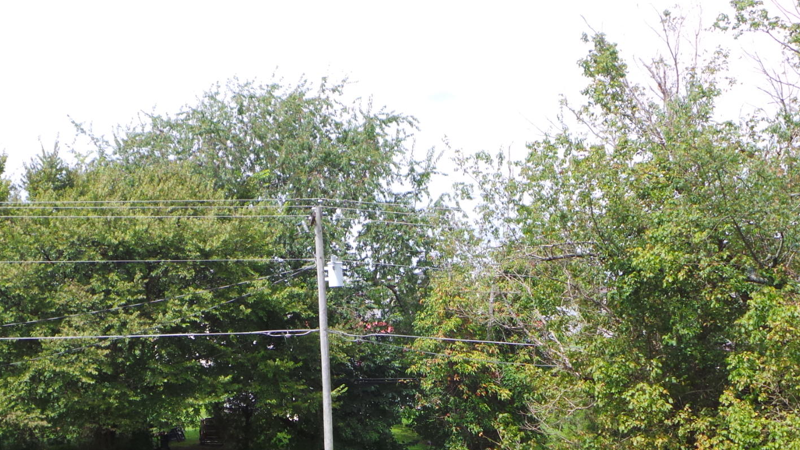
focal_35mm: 78
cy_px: 417
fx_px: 1655
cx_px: 434
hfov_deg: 27.2
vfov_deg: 15.3
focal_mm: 9.2
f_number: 3.8
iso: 100
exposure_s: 1/320
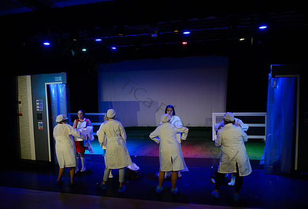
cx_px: 145
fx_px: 244
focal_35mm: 28
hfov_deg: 64.5
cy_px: 105
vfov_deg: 46.5
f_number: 5.6
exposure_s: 1/80
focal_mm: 26
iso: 800
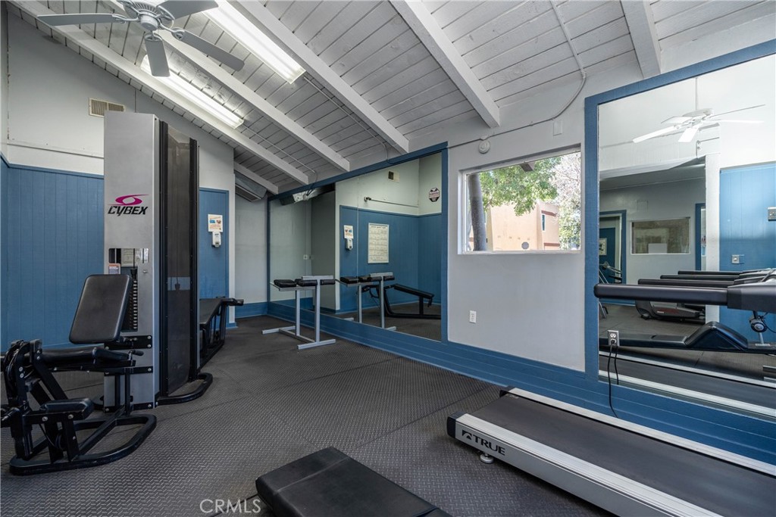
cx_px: 388
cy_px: 258
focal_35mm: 16
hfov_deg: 96.7
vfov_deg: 73.8
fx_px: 345
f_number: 4
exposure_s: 1/60
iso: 100
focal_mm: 16
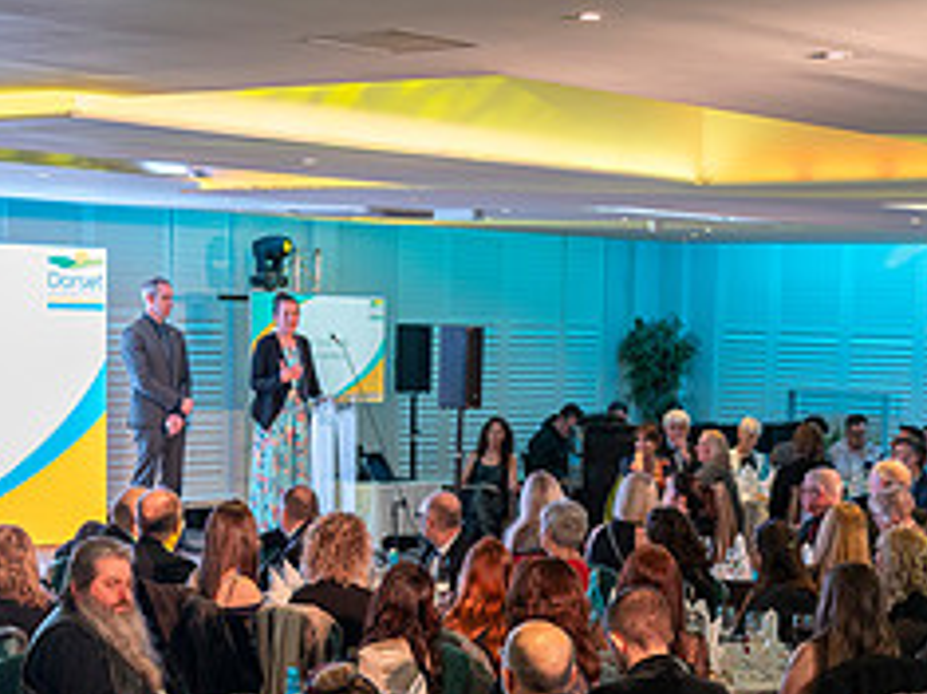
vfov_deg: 17.4
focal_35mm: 83
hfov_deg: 23.5
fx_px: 2222
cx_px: 568
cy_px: 696
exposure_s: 1/60
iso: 800
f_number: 4.5
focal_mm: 35
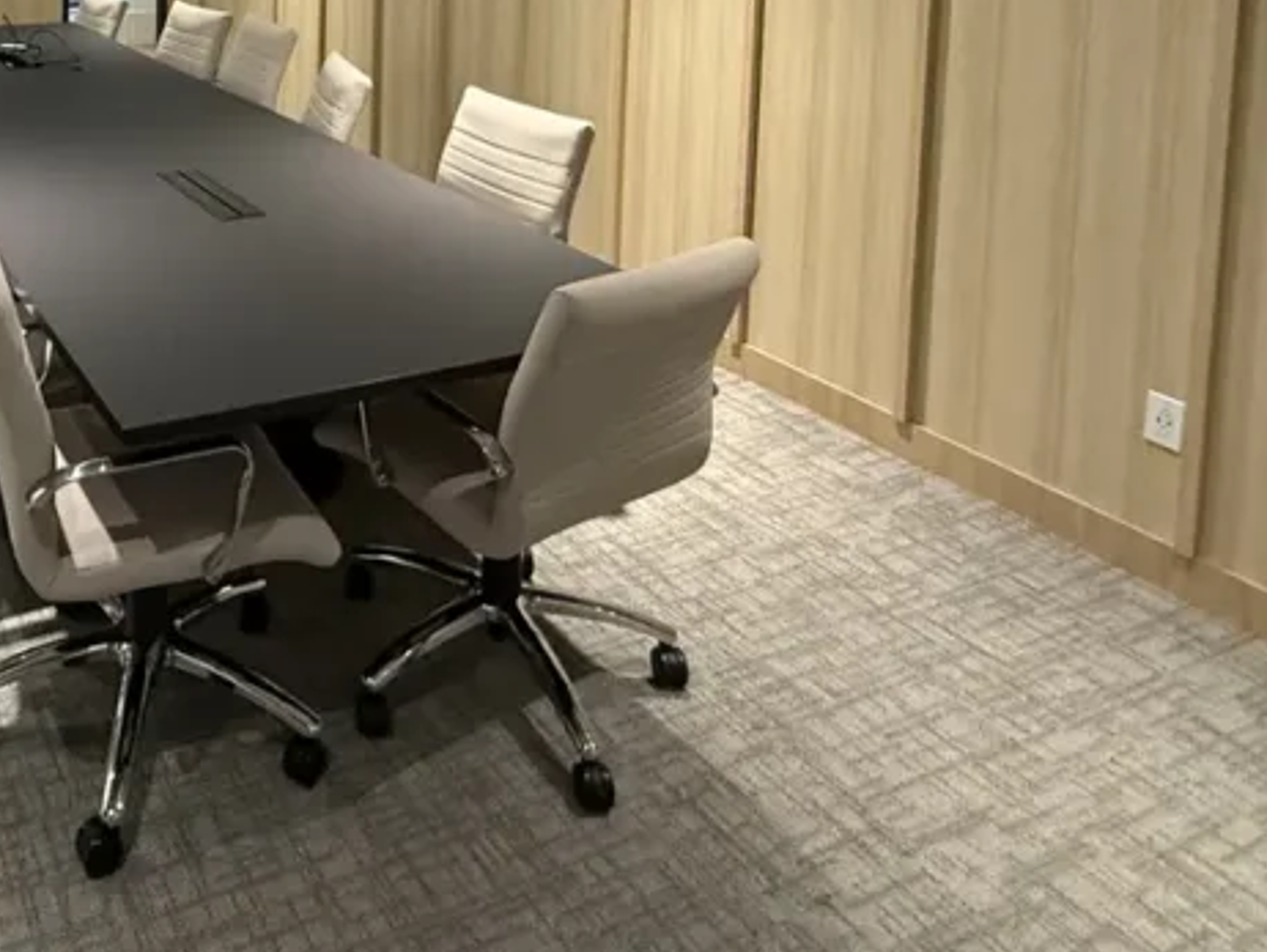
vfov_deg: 38.9
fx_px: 1135
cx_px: 200
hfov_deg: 53.2
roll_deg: -0.5
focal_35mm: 31
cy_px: -49
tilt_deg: -4.6
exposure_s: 1/60
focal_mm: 2.22
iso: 400
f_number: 2.2
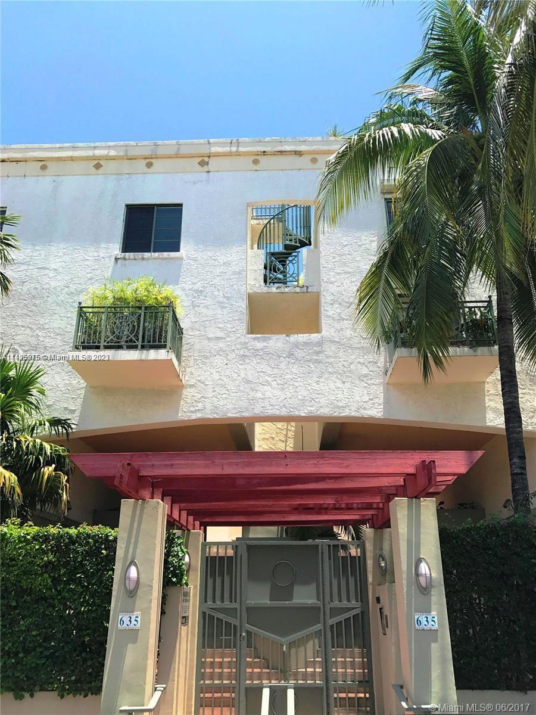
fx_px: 578
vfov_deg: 63.4
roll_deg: -0.3
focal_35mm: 28
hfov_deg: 49.7
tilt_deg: +24.3
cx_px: 268
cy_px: 358
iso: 20
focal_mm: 3.99
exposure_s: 1/1429
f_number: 1.8
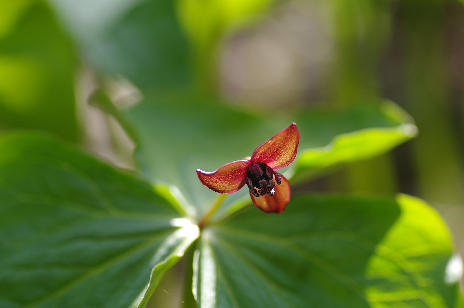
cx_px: 232
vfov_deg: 10.1
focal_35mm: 135
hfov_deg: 15.2
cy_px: 154
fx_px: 1739
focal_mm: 90
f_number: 2.8
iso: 100
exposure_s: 1/80
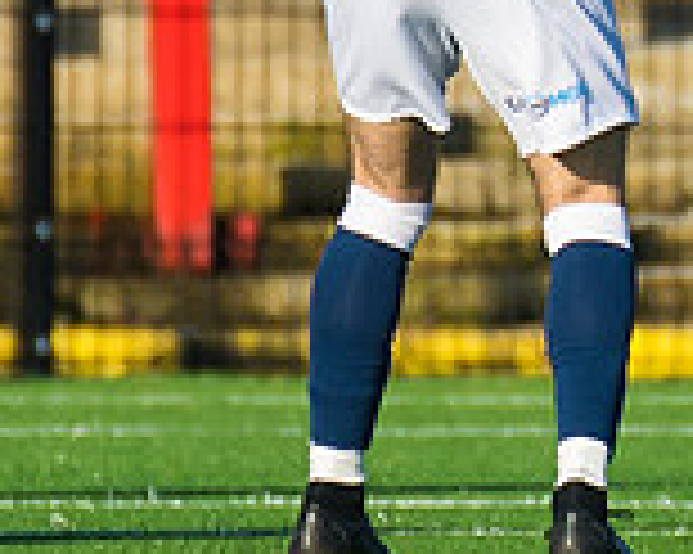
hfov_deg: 0.6
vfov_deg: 0.5
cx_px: 1288
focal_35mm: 3029
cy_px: -195
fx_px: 62086
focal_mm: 330
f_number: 4
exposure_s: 1/3200
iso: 400
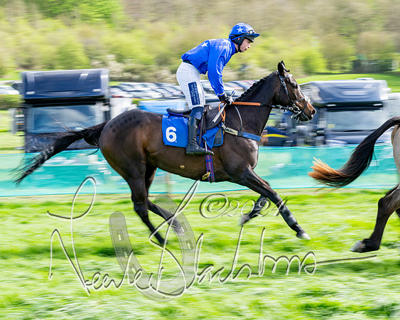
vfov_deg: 14.5
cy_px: 160
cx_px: 183
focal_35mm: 106
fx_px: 1254
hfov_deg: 18.1
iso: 200
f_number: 11
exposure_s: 1/100
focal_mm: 94
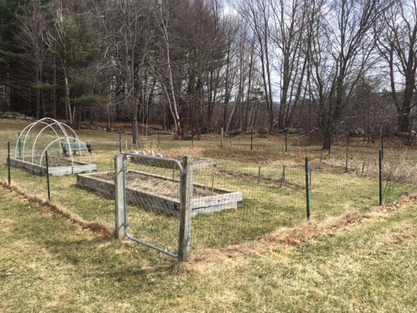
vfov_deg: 46.8
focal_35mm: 30
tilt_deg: -8.3
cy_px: 155
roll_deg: +1.5
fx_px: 361
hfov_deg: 60.0
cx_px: 207
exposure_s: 1/884
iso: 25
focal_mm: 4.15
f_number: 2.2
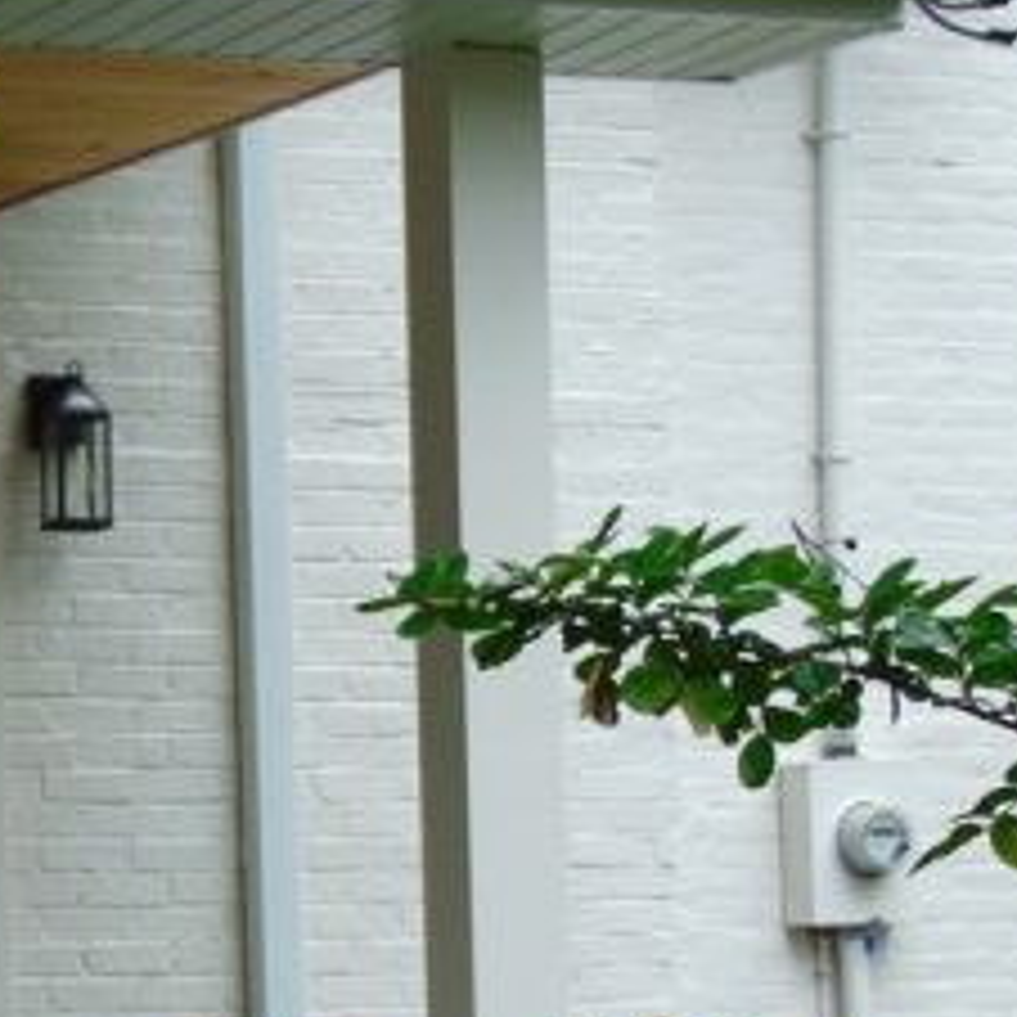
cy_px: 914
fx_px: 6149
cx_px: 137
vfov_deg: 9.4
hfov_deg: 9.4
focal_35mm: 185
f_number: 3.7
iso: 80
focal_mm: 12.8
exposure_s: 1/160
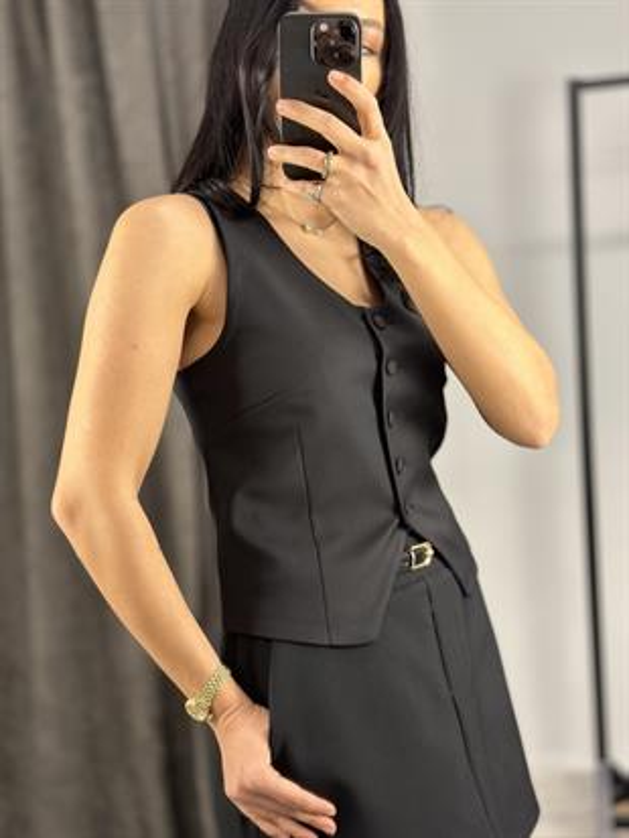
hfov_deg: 30.3
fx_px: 1162
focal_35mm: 48
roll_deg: +5.5
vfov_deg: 39.6
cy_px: 419
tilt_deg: -30.3
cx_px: 314
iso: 125
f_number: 1.78
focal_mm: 6.86
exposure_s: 1/50
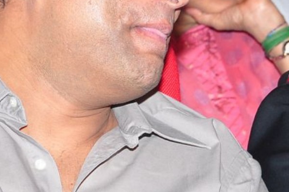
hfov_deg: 5.5
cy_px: 160
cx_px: 360
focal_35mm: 376
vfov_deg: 3.6
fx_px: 3014
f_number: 7.1
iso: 500
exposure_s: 1/125
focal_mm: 66
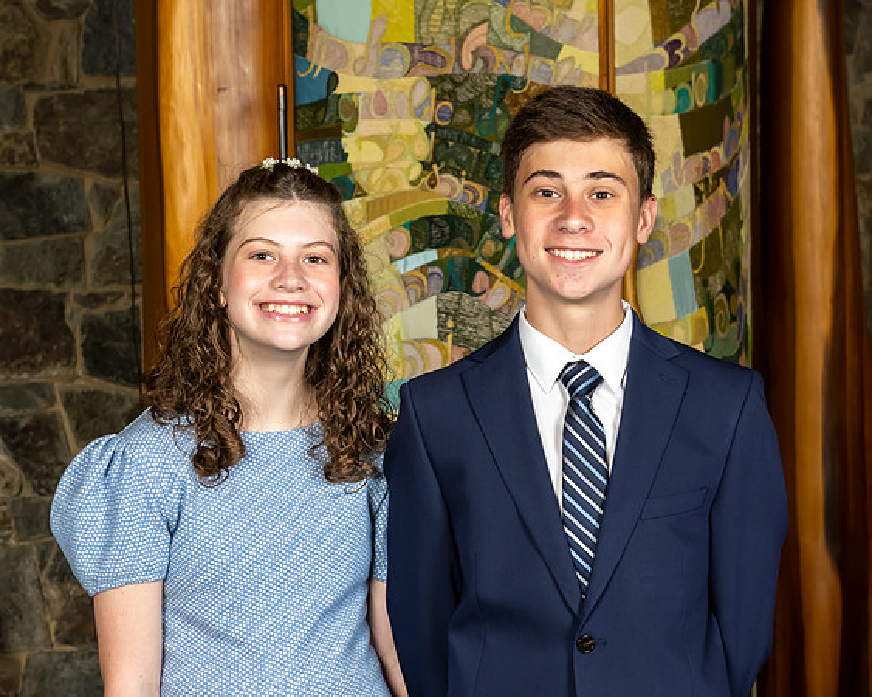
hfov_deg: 19.9
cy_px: 334
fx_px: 2485
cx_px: 409
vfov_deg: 16.0
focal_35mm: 96
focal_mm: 55
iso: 640
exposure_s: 1/200
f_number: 8
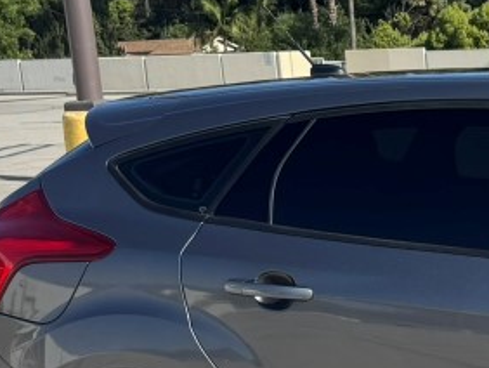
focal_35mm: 87
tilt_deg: -12.0
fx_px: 1230
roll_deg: +2.5
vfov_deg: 16.8
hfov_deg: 19.9
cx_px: 702
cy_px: 318
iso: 80
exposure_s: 1/3597
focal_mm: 6.76
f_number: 1.78
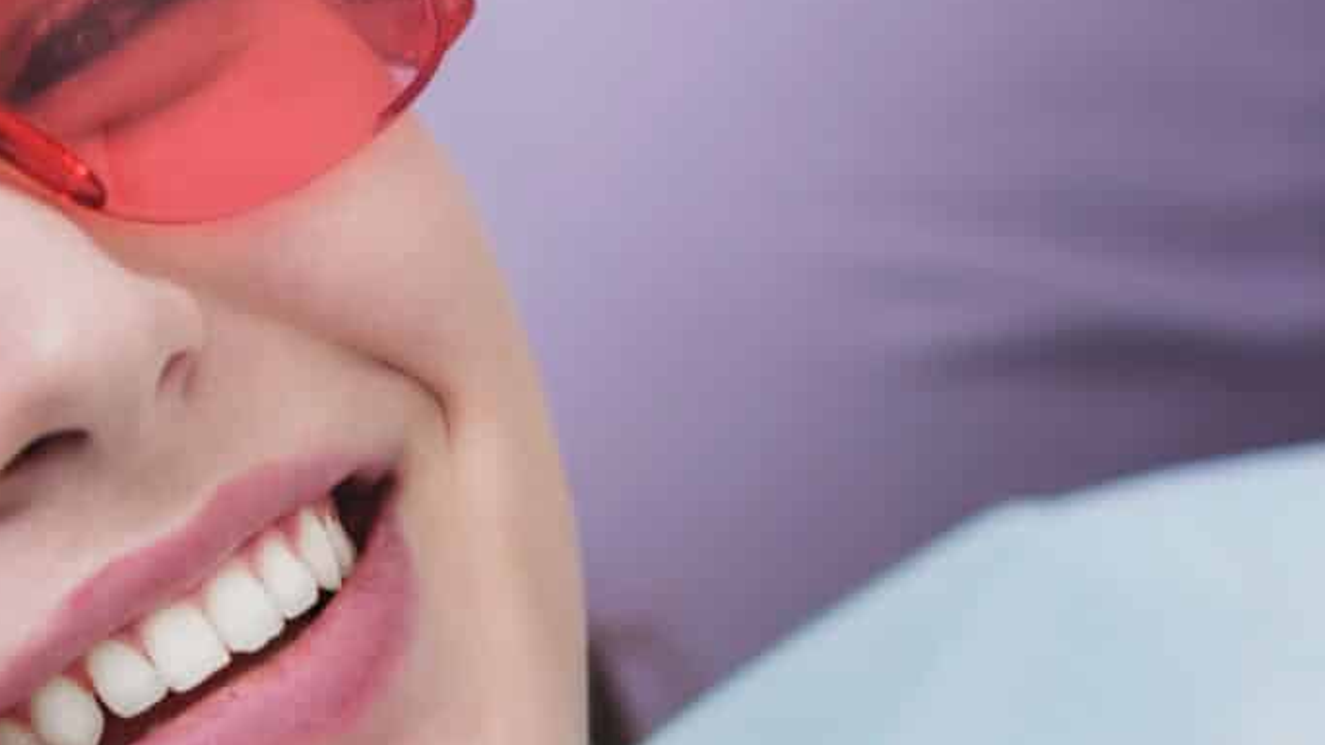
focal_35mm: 334
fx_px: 11733
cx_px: 279
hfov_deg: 6.5
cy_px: 932
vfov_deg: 3.6
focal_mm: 85
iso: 100
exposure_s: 1/180
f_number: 2.4
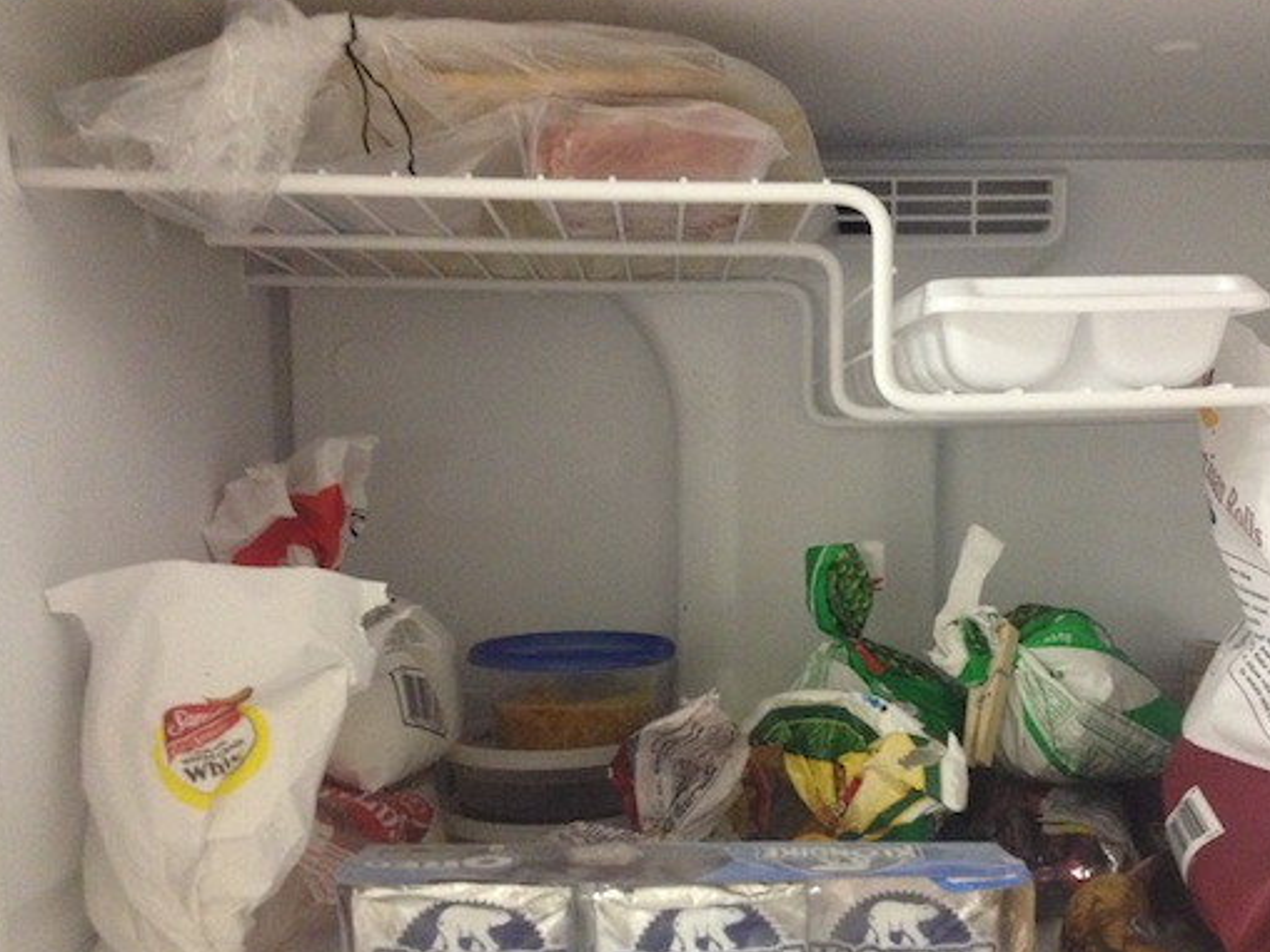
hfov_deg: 42.8
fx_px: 1615
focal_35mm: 44
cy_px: 581
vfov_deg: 32.8
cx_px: 741
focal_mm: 4.28
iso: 400
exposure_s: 1/20
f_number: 2.4
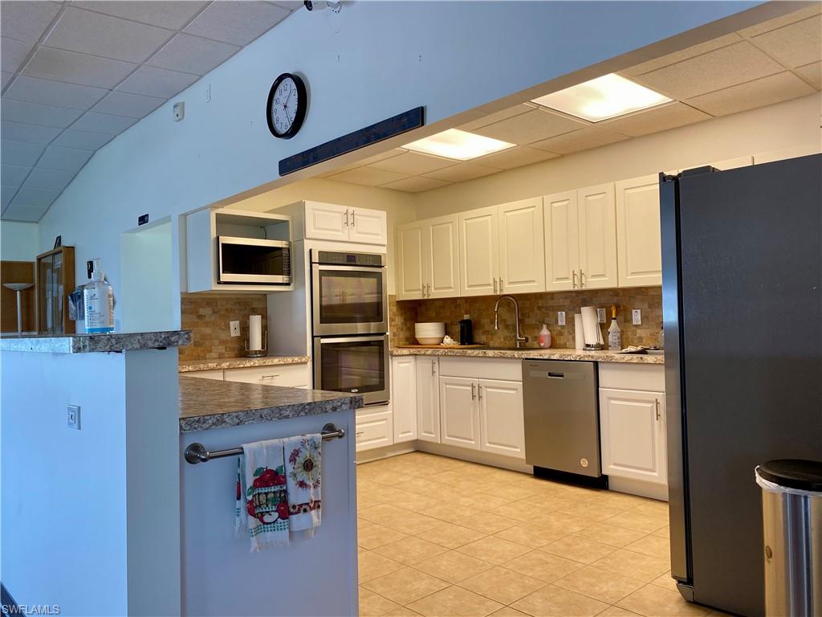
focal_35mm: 26
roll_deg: +2.1
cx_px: 411
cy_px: 308
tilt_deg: +1.2
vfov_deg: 53.1
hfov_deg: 67.3
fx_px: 617
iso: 64
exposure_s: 1/60
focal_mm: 4.25
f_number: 1.8
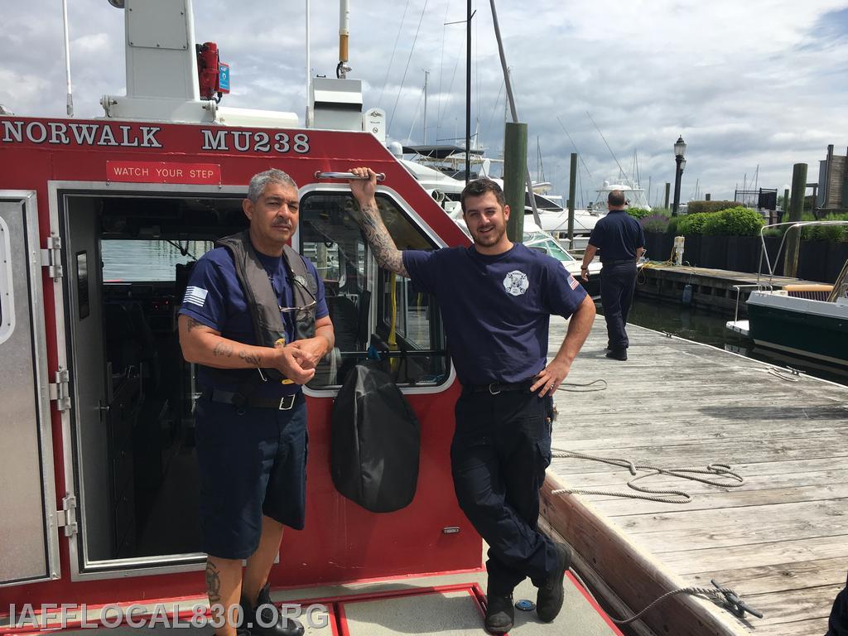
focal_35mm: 29
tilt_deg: -8.9
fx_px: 710
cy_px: 318
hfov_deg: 61.7
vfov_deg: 48.2
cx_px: 424
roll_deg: -1.7
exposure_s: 1/1876
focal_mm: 4.15
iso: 25
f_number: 2.2
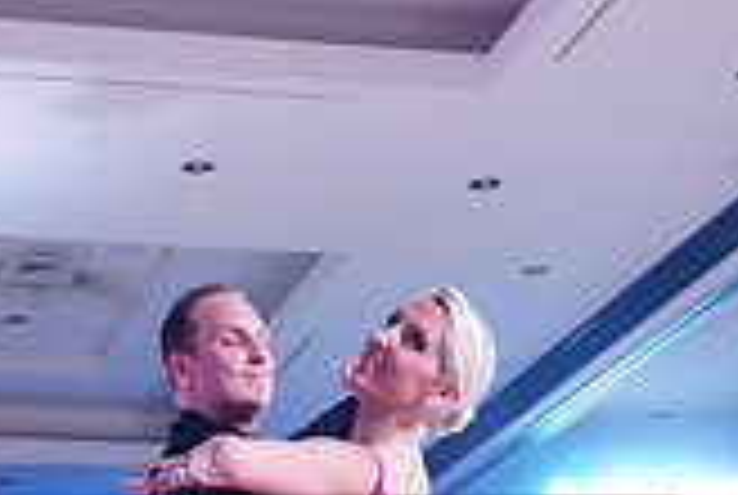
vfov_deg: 12.6
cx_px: 189
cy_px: 614
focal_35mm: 106
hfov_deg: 19.1
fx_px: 2177
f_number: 4
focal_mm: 30
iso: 3200
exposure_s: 1/400
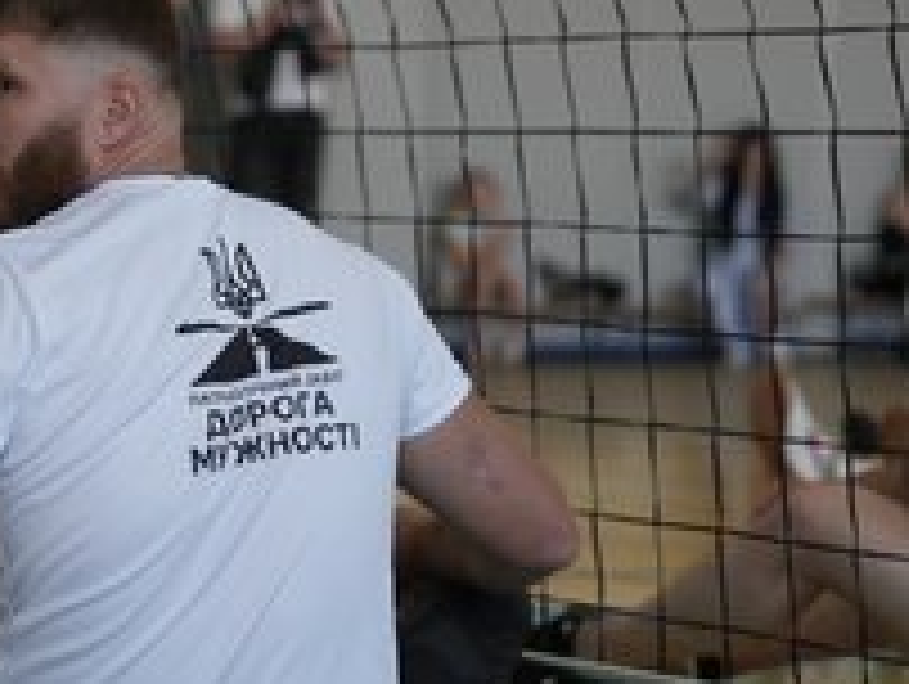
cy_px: 376
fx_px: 3497
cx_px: 414
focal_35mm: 133
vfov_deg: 11.2
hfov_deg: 14.8
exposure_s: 1/100
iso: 800
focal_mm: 70
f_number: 2.8
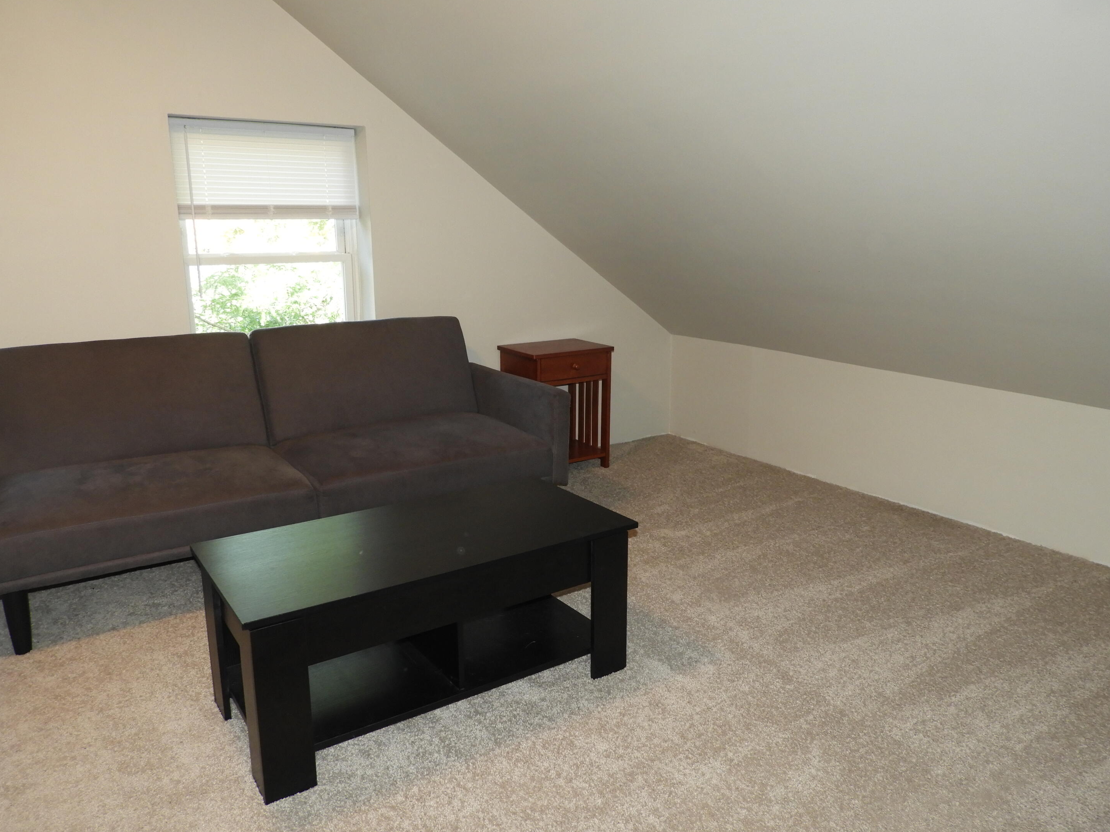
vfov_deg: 54.9
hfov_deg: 69.4
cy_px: 413
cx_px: 533
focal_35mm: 25
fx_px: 802
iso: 200
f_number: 3.3
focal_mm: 4.3
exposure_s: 1/30
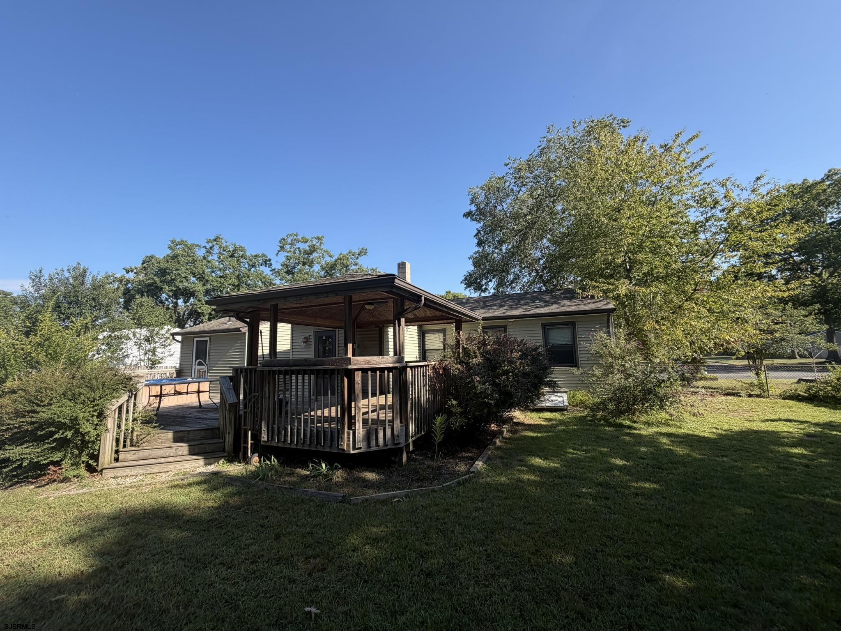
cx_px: 420
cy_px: 316
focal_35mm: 14
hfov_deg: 102.1
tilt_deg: +7.6
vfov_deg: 85.7
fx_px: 340
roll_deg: +1.1
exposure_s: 1/638
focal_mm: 2.22
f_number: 2.2
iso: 40
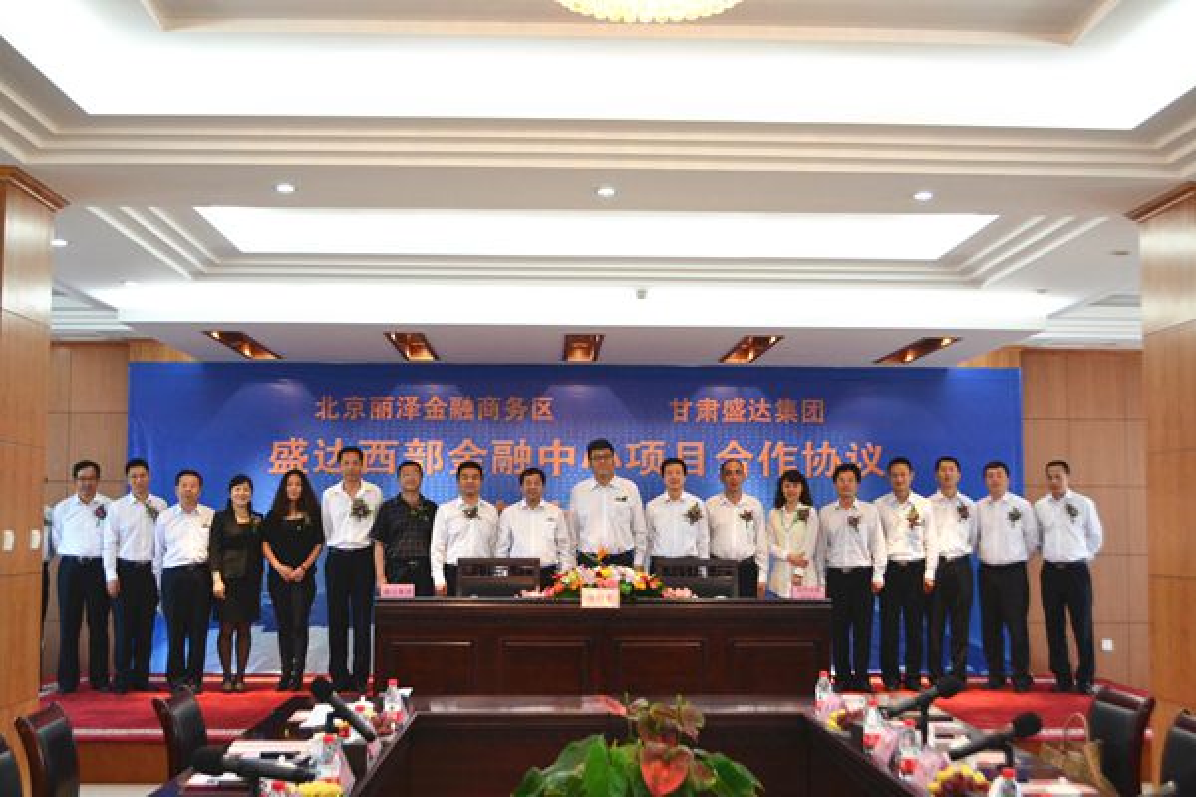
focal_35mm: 42
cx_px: 598
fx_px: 1395
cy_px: 398
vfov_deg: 31.9
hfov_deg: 46.4
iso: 1600
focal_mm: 28
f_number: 5
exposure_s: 1/100
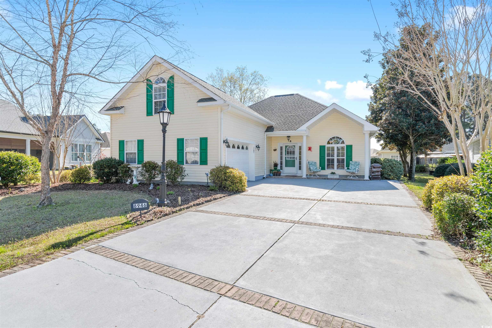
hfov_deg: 86.9
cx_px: 246
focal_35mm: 19
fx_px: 260
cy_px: 164
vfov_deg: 64.6
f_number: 5.6
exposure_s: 1/125
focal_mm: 13
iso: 100
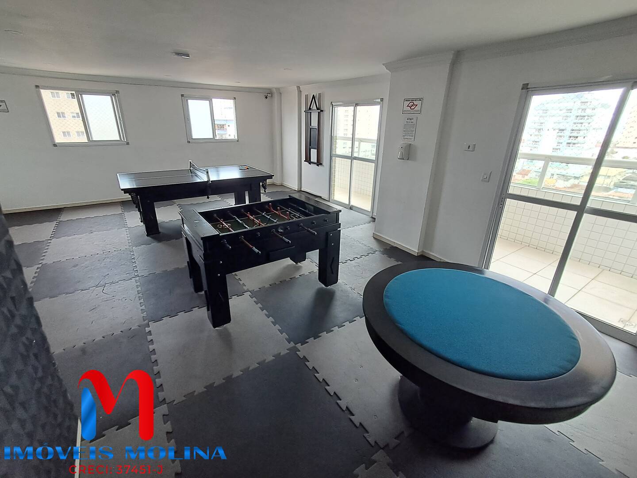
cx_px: 318
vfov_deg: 78.1
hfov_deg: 94.5
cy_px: 239
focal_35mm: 16
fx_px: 294
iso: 64
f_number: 2.2
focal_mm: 1.64
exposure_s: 1/120
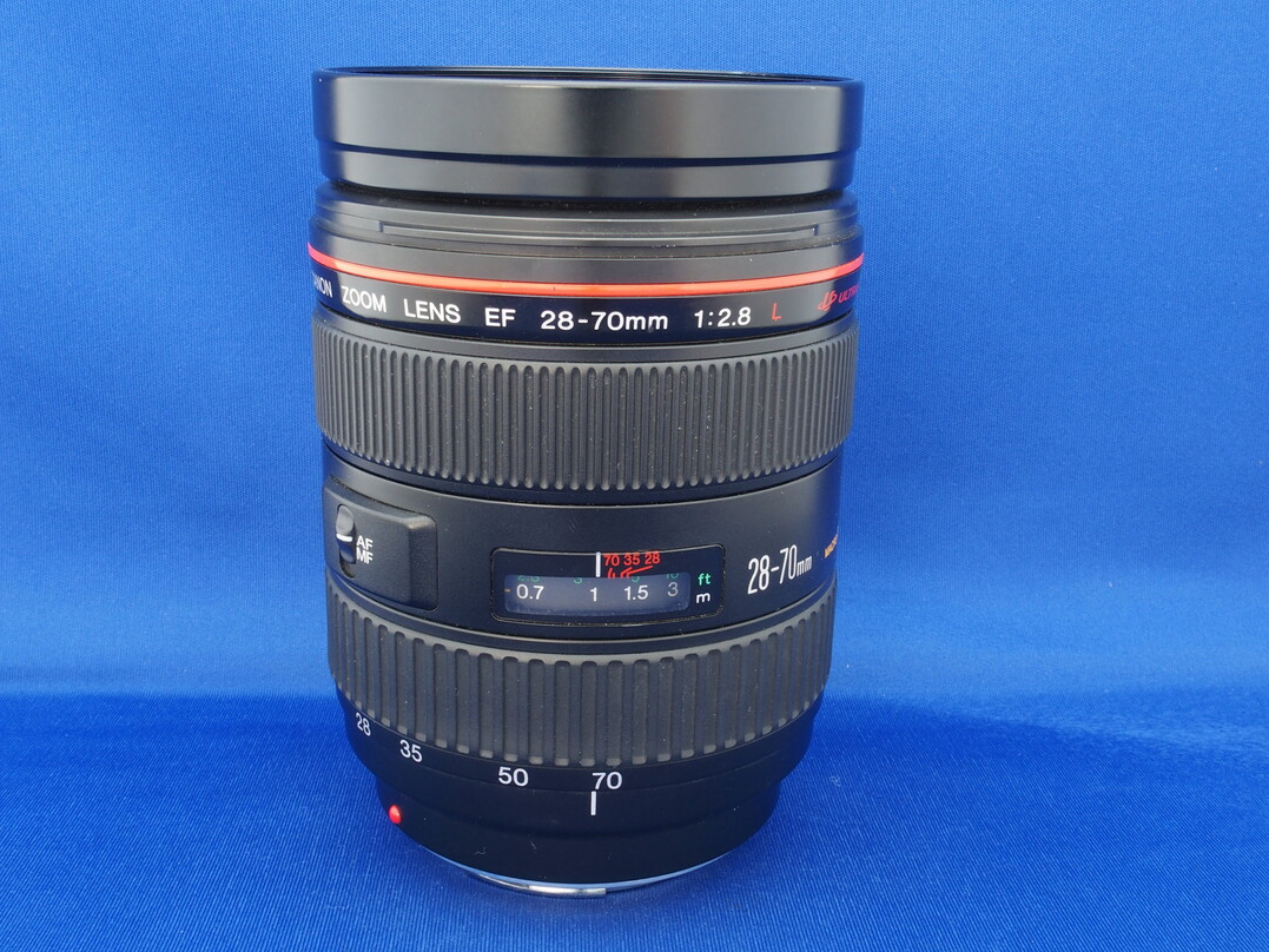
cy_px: 497
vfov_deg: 36.8
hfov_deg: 47.8
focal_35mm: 39
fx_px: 1430
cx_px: 602
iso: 100
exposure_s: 2.5
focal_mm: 7.4
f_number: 8
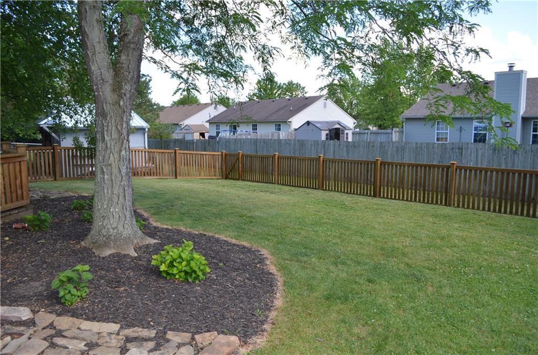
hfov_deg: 67.5
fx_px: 402
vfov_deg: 47.7
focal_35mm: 27
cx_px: 269
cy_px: 178
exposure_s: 1/200
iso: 100
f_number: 5.6
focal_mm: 18
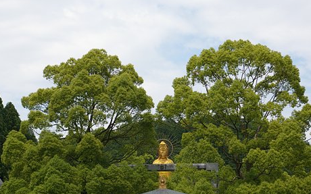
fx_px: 793
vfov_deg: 14.0
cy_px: 98
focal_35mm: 94
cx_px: 160
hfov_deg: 22.2
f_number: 9.5
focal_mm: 55
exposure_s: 1/350
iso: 200
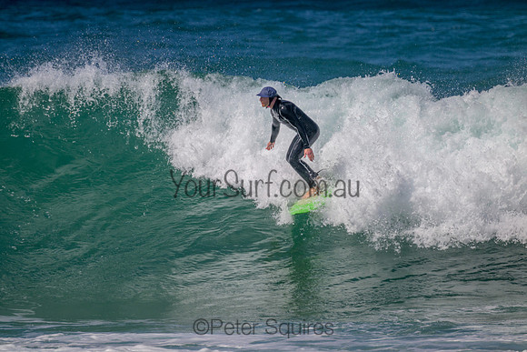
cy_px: 176
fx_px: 11713
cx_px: 264
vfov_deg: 1.7
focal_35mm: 800
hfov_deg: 2.6
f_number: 11
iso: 360
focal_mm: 800
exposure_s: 1/1600
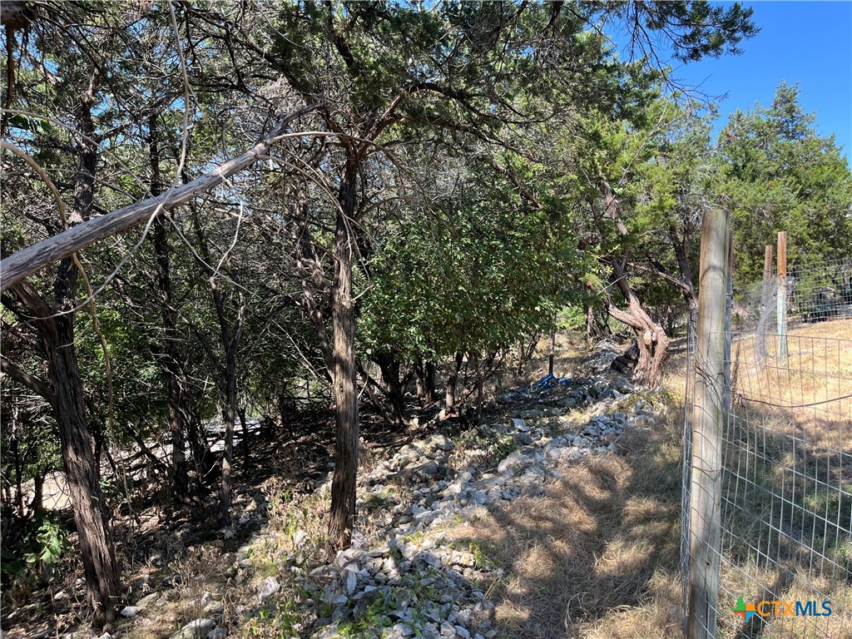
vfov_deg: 53.1
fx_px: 640
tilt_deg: -2.5
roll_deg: -0.3
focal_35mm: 26
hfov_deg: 67.3
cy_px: 320
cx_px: 426
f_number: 1.6
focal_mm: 5.1
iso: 50
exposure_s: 1/649
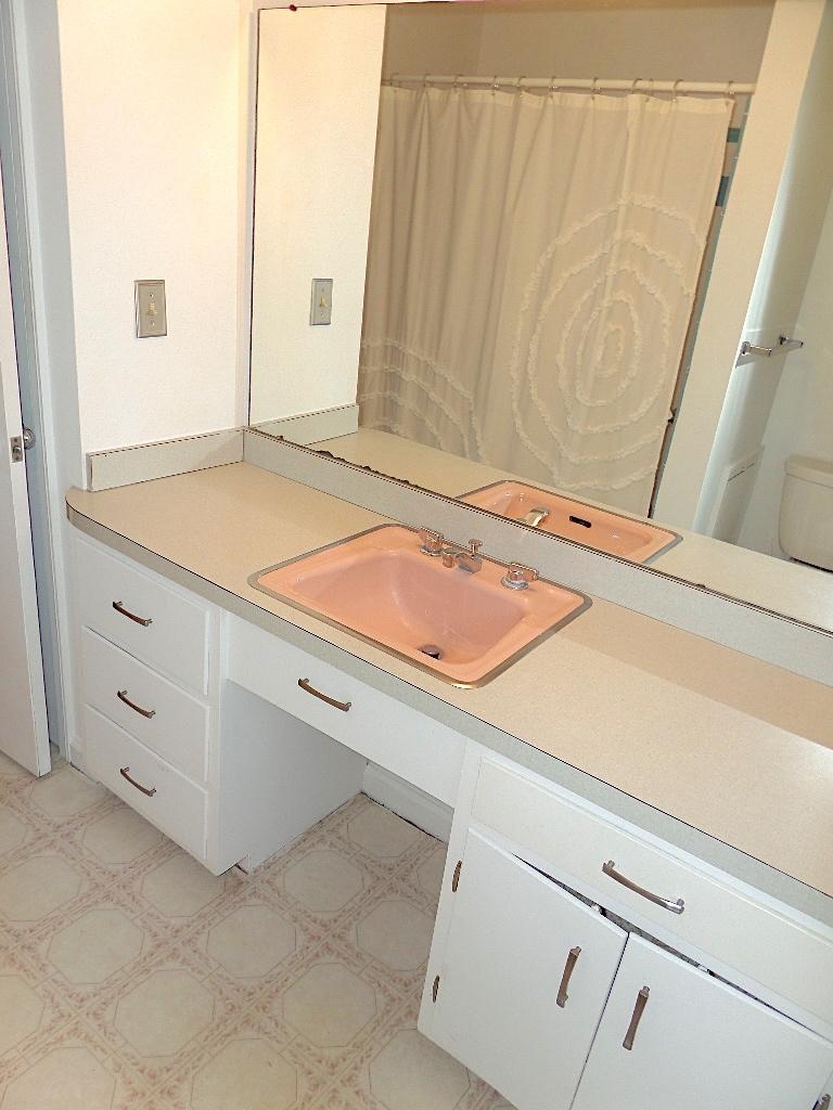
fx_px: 770
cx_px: 416
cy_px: 555
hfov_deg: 56.8
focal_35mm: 24
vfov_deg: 71.6
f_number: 3.2
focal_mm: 4
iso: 100
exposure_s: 1/30
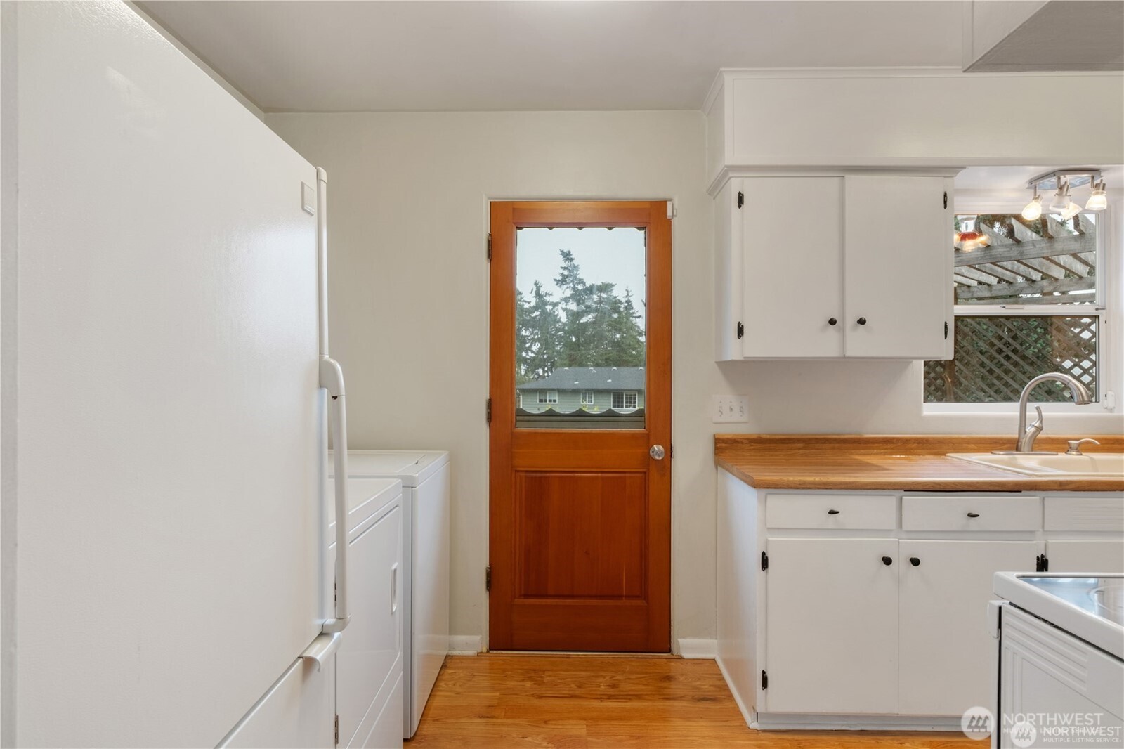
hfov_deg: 84.0
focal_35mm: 20
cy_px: 374
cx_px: 562
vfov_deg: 61.9
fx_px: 624
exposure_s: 1/1.25
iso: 400
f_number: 8
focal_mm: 13.2
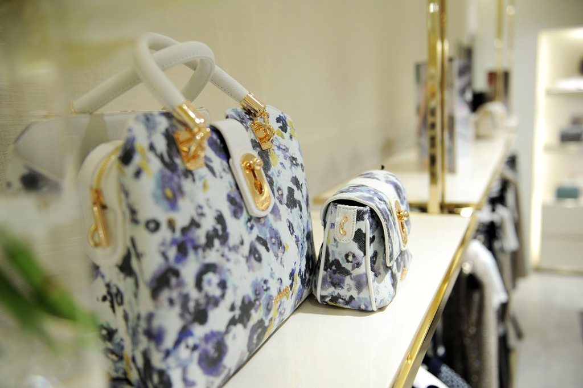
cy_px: 194
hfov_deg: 55.8
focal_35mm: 34
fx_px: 550
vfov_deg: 38.8
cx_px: 292
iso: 320
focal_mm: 34
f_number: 2.8
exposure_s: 1/200
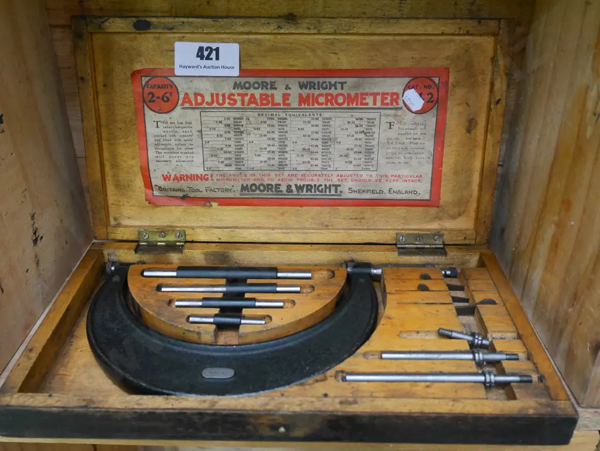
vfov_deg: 44.2
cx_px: 300
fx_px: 555
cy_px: 226
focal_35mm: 32
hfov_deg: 56.8
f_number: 4
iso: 3200
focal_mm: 16
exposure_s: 1/25
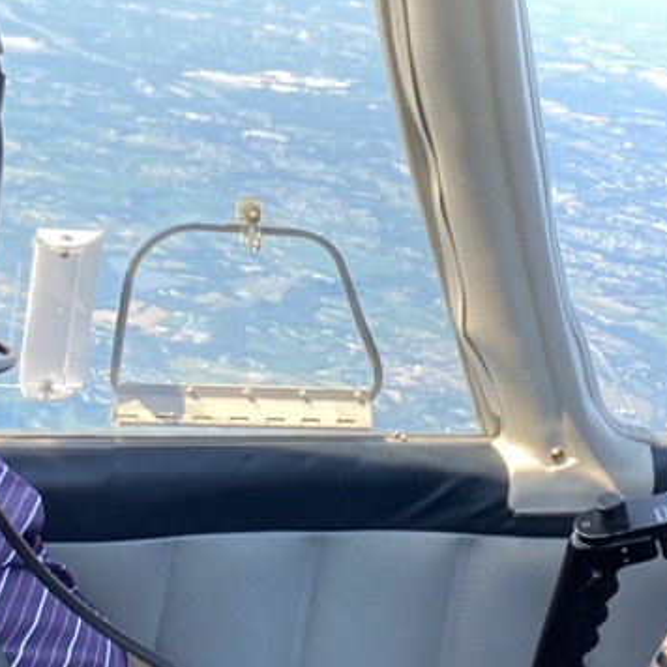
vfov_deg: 24.0
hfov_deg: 23.6
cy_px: 278
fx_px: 1570
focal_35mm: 72
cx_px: 137
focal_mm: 2.71
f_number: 2.2
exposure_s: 1/122
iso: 32
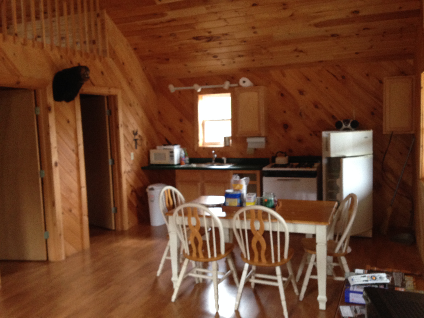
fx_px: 404
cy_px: 159
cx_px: 212
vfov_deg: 42.9
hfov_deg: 55.4
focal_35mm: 33
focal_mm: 4.12
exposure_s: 1/20
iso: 200
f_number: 2.4
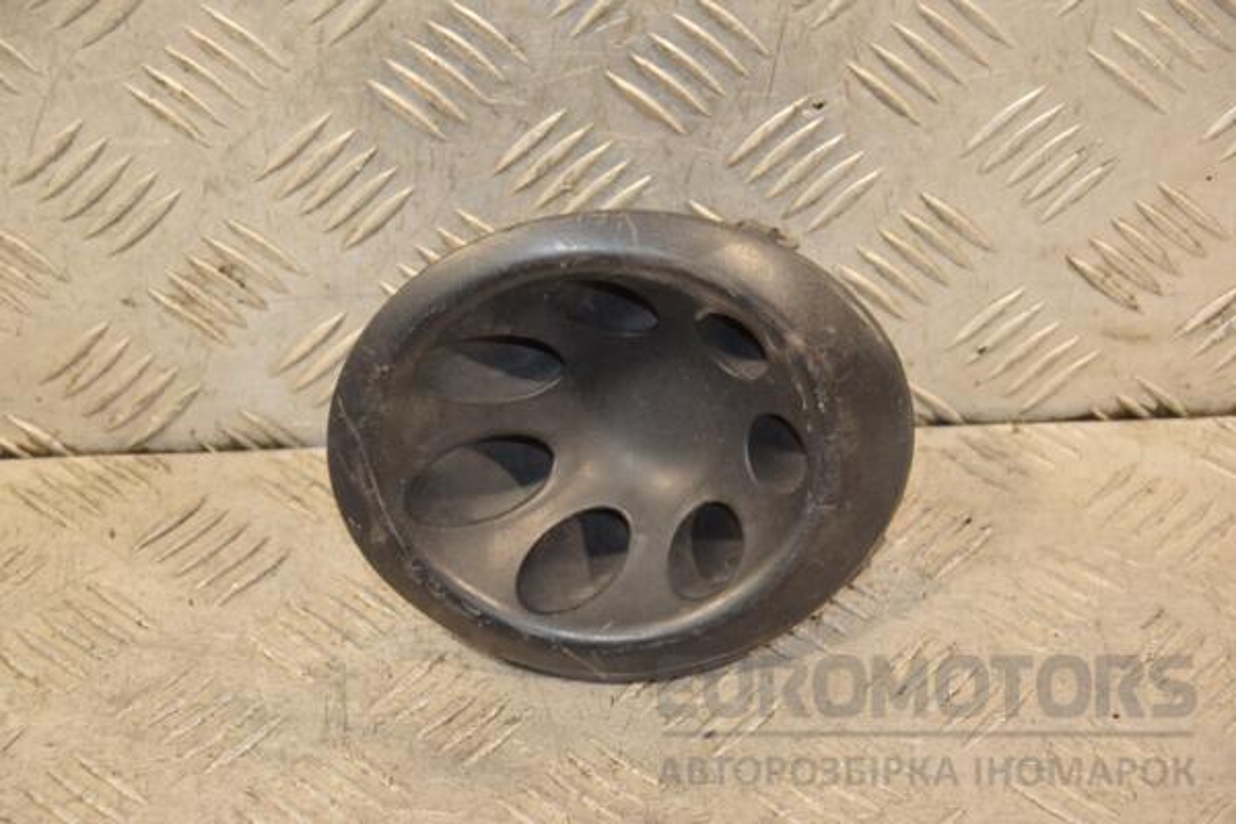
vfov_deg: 13.0
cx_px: 618
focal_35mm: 105
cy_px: 412
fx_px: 3605
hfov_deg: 19.5
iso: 800
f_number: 5.3
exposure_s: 1/100
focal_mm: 70
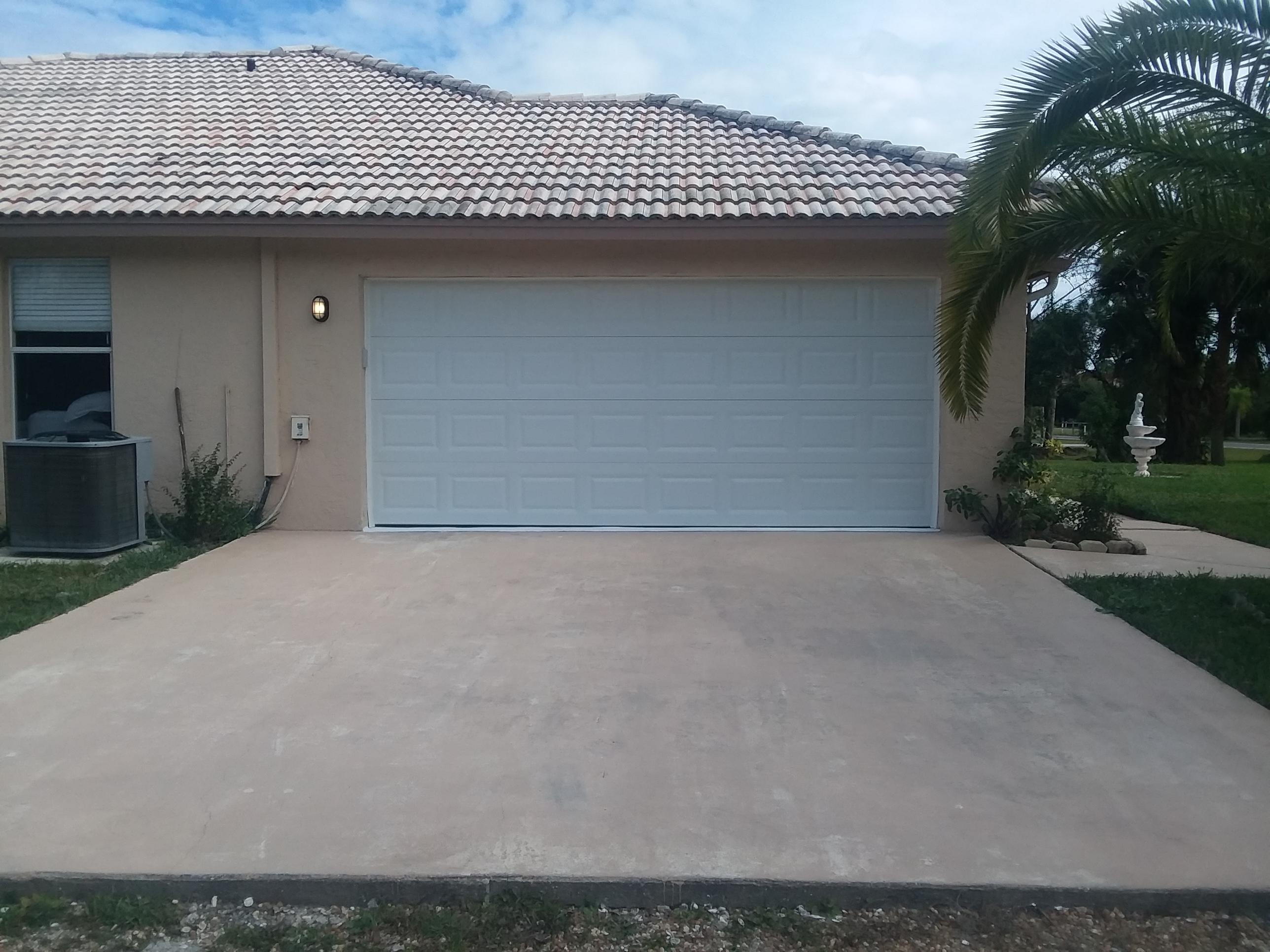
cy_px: 476
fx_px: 1064
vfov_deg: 48.2
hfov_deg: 61.7
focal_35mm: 29
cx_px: 635
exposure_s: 1/1782
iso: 40
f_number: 1.9
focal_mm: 2.47
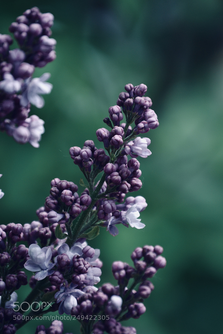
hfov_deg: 4.6
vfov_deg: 6.9
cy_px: 167
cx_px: 112
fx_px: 2788
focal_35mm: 300
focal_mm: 200
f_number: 5.6
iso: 400
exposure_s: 1/640
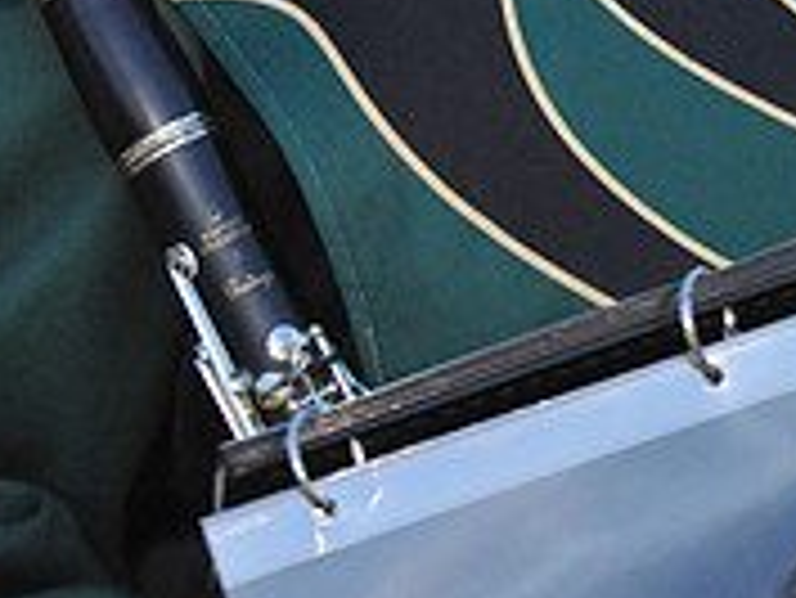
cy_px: -638
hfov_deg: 4.2
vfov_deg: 3.1
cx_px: 854
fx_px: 10861
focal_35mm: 472
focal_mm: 150
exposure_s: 1/125
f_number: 5
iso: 4000
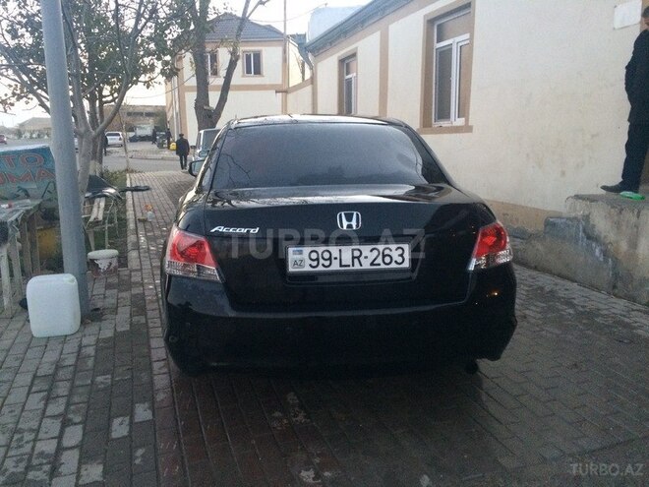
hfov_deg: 61.7
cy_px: 244
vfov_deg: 48.2
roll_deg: +0.3
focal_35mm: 29
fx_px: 544
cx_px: 324
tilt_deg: -10.8
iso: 320
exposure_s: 1/33
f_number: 2.2
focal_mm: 4.15
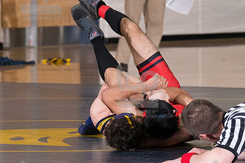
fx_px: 2708
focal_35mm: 398
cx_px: 137
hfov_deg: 5.2
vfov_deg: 3.5
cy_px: 90
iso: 2000
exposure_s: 1/250
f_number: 5.6
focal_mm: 165
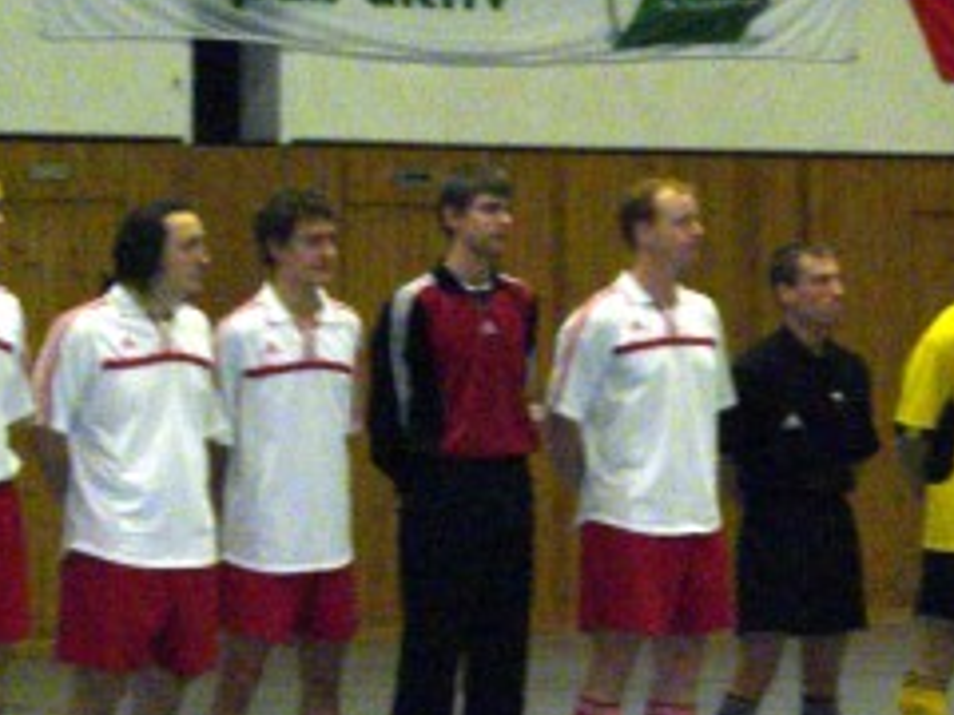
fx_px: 5236
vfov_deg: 7.8
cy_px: 469
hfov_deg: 10.4
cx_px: 775
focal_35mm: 190
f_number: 4.9
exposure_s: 1/60
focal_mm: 15.75
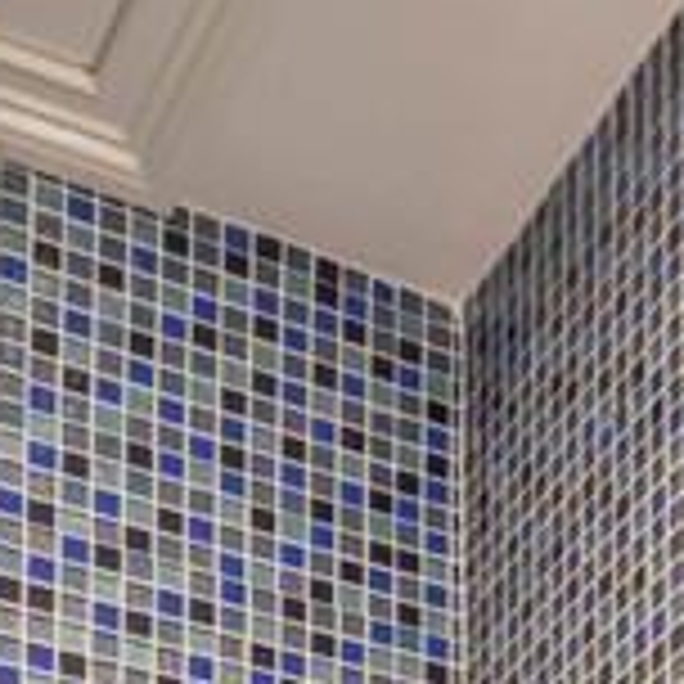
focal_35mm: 97
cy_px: 2070
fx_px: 2168
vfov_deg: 11.1
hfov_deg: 17.8
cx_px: 486
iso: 320
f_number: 11
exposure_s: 1.3
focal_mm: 16
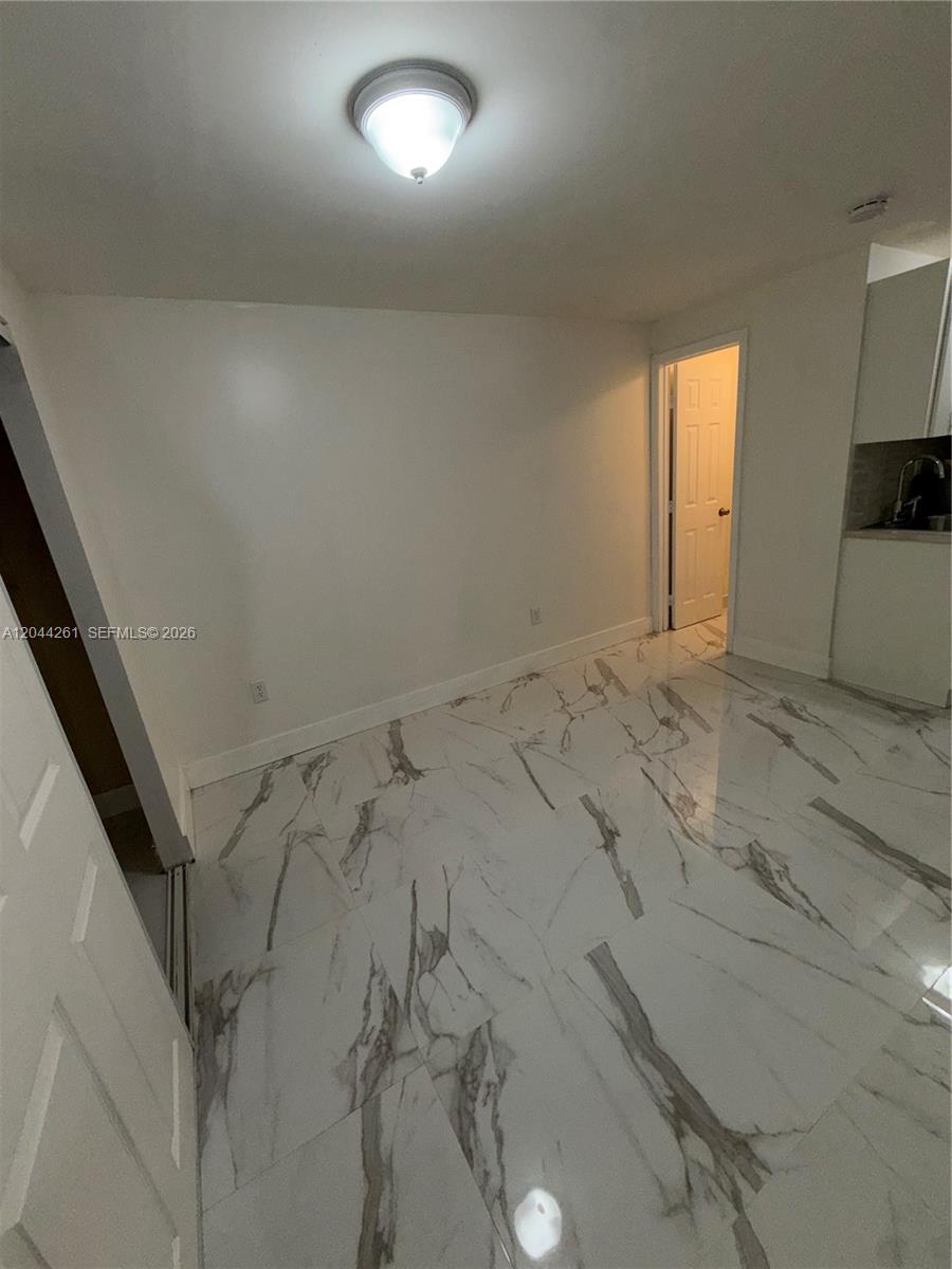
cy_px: 634
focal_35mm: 14
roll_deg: +6.8
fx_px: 513
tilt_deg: -16.9
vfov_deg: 102.1
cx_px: 476
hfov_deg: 85.7
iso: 64
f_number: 2.2
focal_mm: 2.22
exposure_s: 1/120
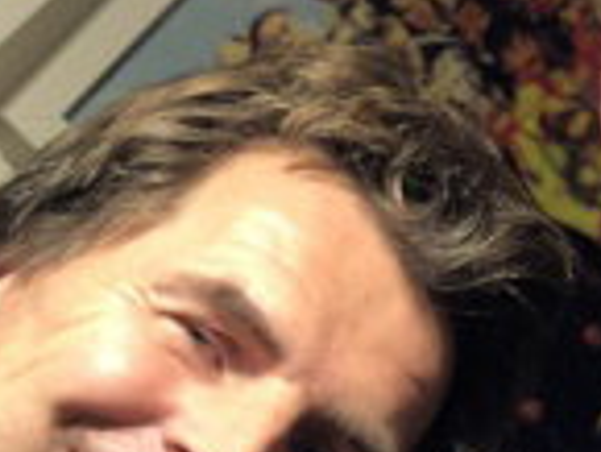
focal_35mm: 179
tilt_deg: -7.5
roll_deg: +0.5
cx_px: 468
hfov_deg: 11.0
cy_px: 359
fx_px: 3110
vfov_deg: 8.3
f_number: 2.4
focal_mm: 6
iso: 125
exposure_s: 1/33
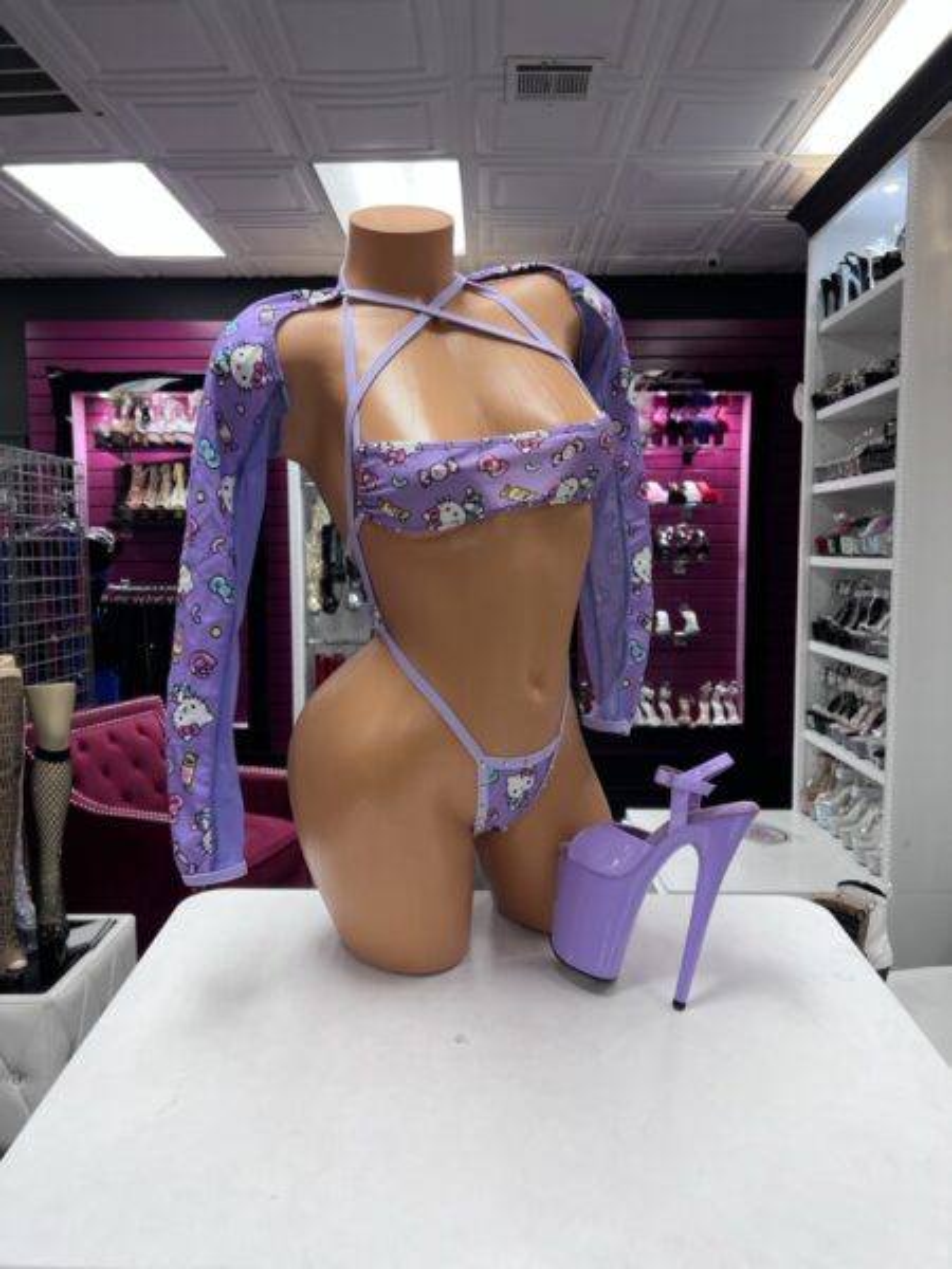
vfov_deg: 67.3
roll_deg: +0.6
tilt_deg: -4.7
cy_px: 634
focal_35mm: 26
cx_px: 476
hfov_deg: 53.1
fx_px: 953
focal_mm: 5.7
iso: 80
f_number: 1.5
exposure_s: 1/60
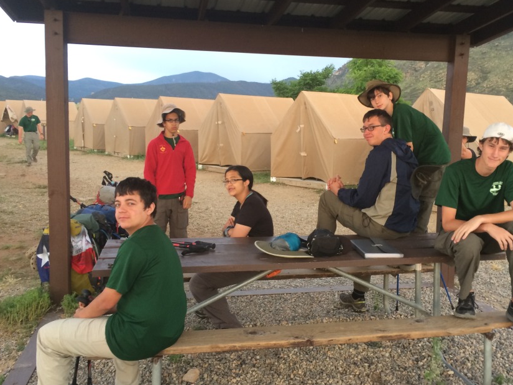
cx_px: 280
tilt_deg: -7.6
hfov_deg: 51.3
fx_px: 534
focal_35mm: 36
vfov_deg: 39.7
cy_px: 185
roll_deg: -0.3
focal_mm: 4.15
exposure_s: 1/30
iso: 64
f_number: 2.2
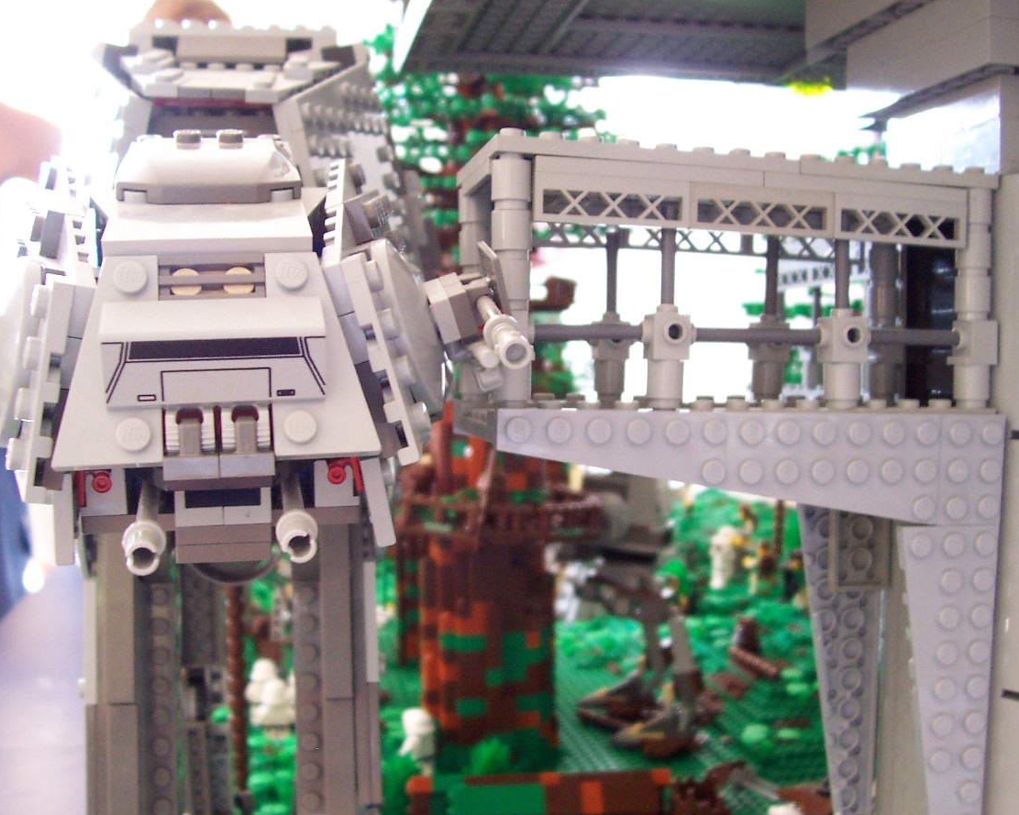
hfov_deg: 46.8
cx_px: 524
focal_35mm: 39
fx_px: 1176
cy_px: 409
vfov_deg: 38.2
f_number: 2.8
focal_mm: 5.6
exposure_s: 1/10
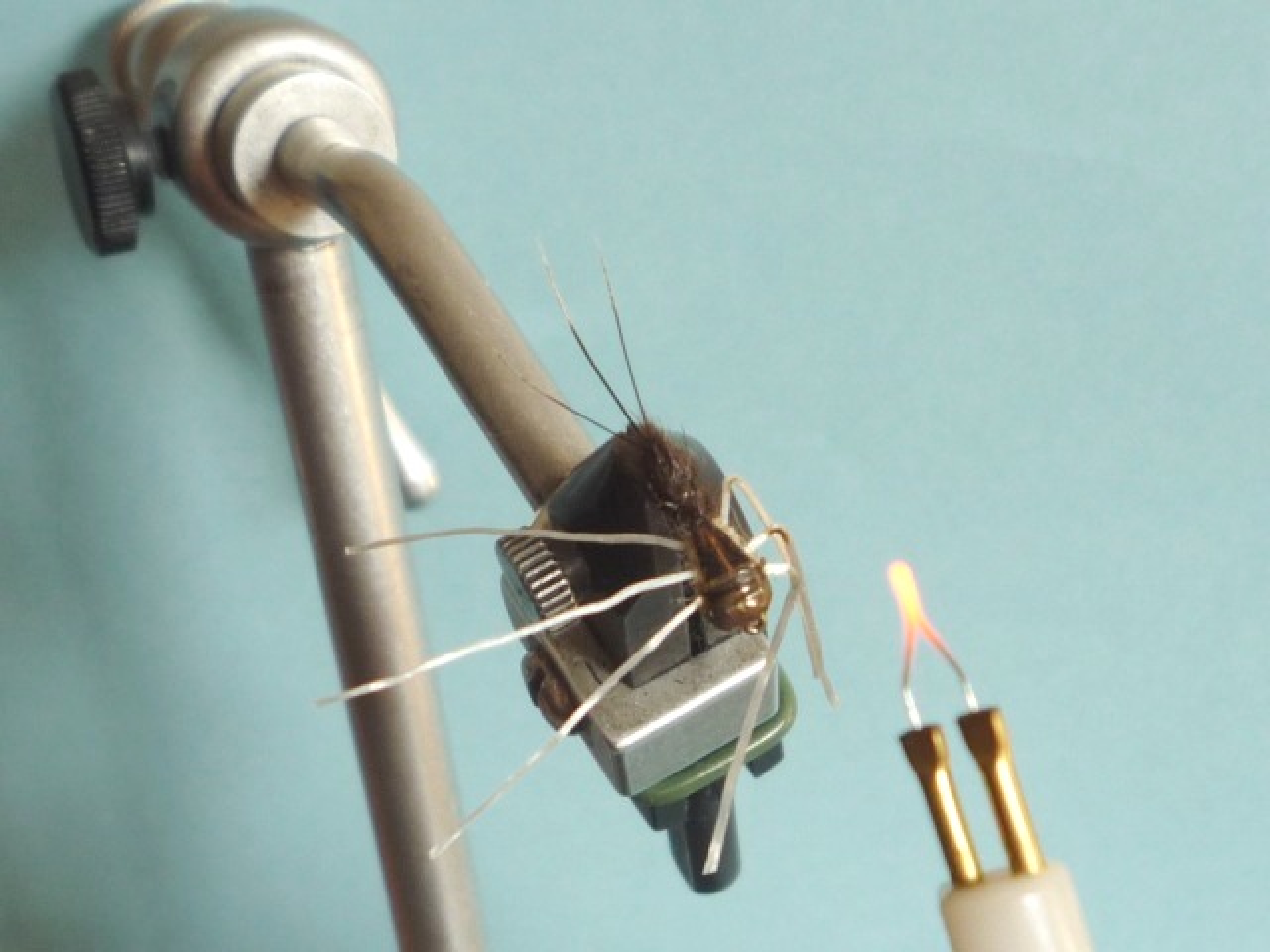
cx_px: 635
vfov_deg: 46.8
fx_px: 1101
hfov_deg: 60.0
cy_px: 476
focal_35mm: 30
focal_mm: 5.2
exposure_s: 1/30
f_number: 3.3
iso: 100
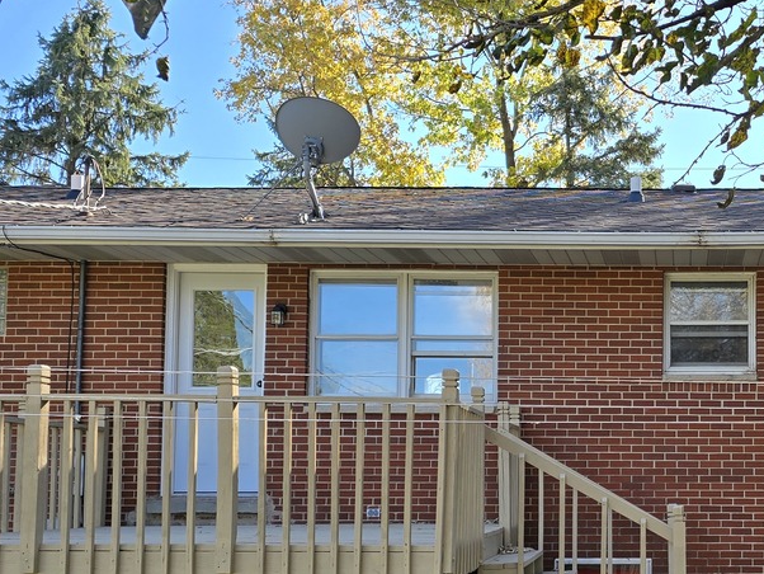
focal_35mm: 55
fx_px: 1214
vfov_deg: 26.3
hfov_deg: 33.3
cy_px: 411
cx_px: 670
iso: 12
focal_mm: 6.3
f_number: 1.7
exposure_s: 1/306
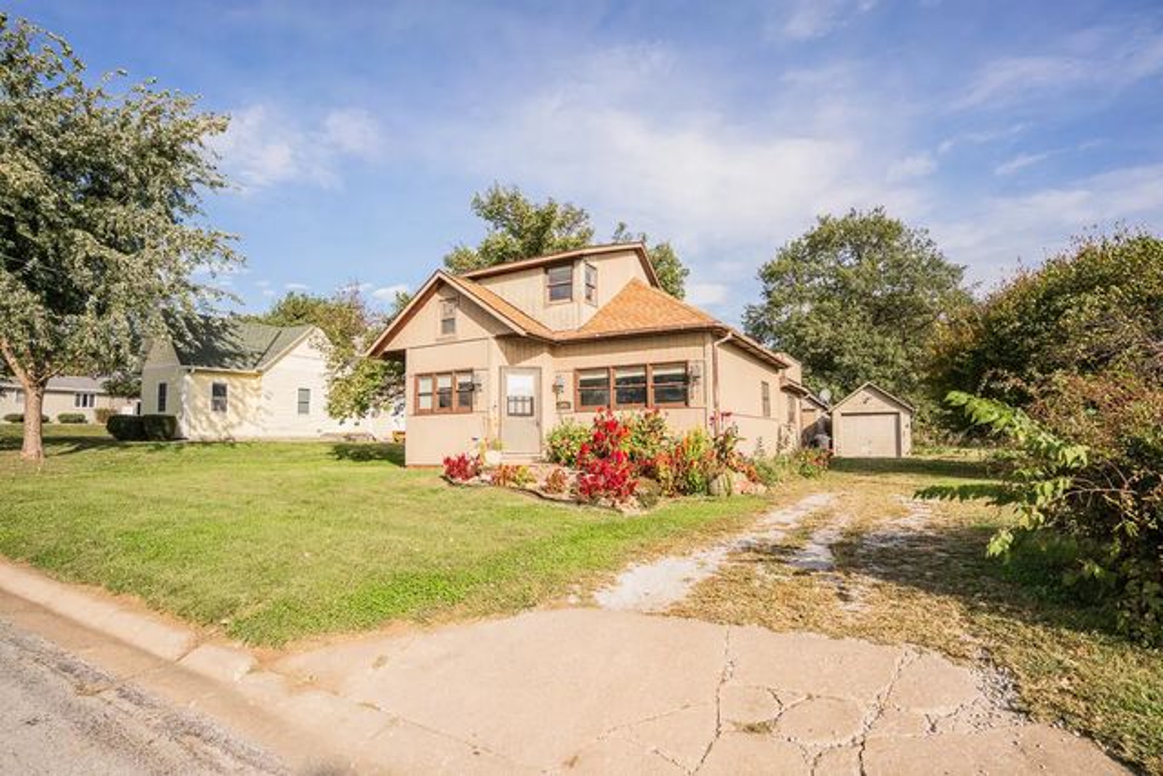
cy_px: 394
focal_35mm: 18
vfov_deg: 68.1
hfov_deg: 90.7
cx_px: 590
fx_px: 574
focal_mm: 17
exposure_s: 1/4000
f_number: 2.8
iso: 200
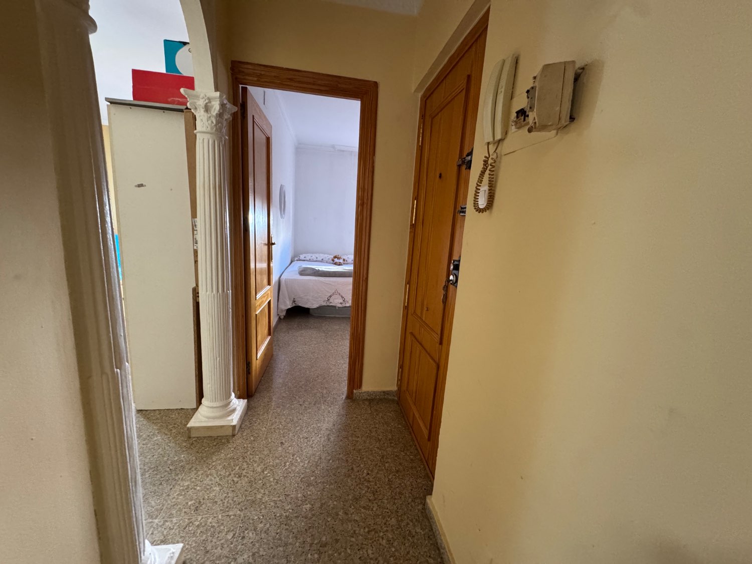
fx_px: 304
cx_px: 376
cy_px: 282
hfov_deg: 102.1
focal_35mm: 14
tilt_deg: -9.7
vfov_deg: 85.7
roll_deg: -2.5
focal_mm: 2.22
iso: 500
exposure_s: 1/60
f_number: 2.2
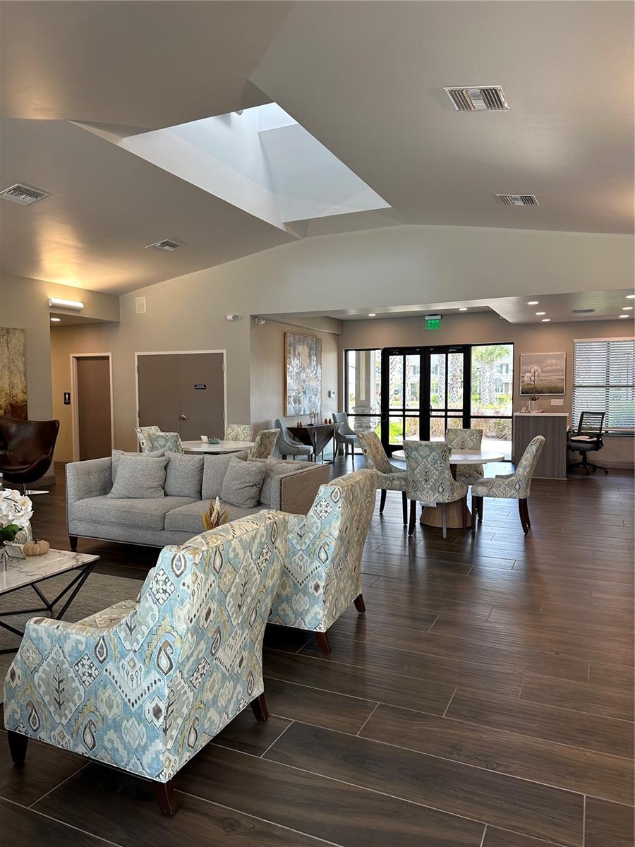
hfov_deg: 56.8
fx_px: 587
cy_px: 424
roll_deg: +0.2
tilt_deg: -3.7
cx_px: 318
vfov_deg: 71.6
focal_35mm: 24
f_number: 1.78
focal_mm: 6.86
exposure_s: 1/120
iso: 100
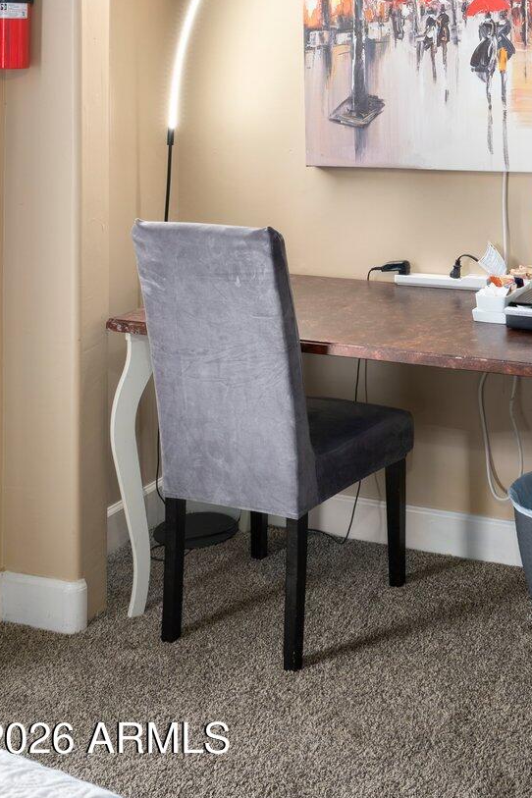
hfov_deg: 25.7
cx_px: 478
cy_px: 53
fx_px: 1130
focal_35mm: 51
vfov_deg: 36.1
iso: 400
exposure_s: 1
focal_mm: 27
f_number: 8
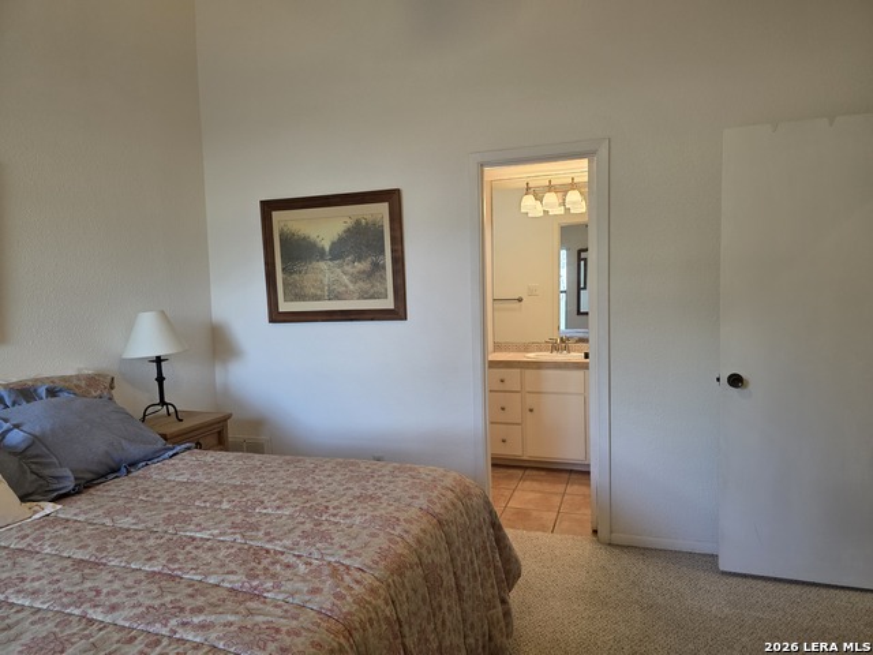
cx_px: 436
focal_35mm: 23
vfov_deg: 58.9
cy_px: 328
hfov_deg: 73.9
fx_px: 580
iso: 200
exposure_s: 1/120
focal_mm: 6.3
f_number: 1.7
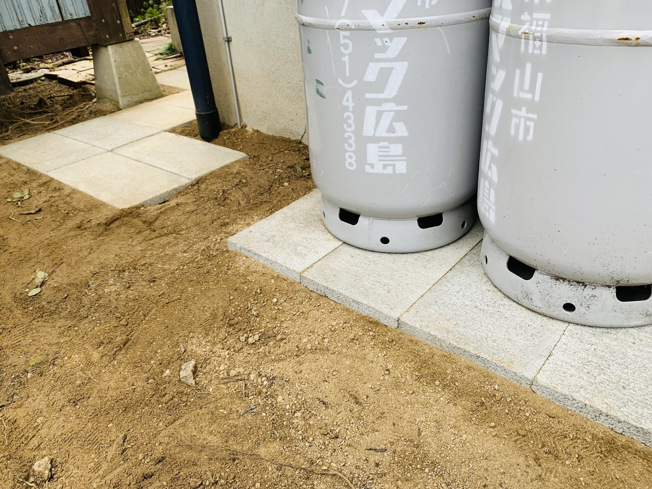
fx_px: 490
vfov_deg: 53.1
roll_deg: +5.8
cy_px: 244
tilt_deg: -30.7
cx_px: 326
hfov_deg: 67.3
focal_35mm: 26
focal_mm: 4.25
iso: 25
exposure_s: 1/200
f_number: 1.8
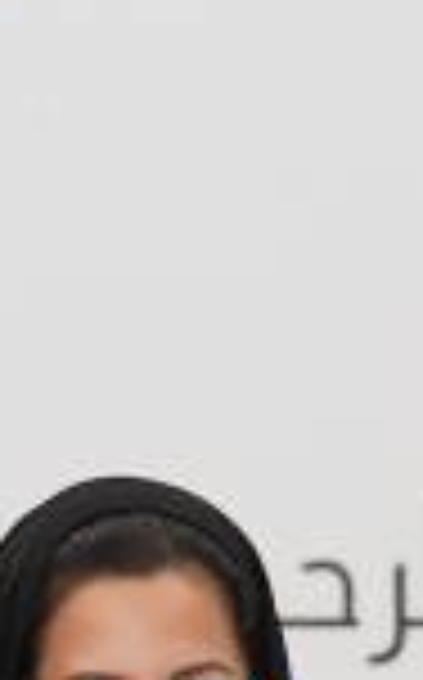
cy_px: 1306
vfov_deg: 4.4
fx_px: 8731
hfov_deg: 2.8
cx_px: 328
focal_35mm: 472
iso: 6400
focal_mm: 70
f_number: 4
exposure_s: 1/160
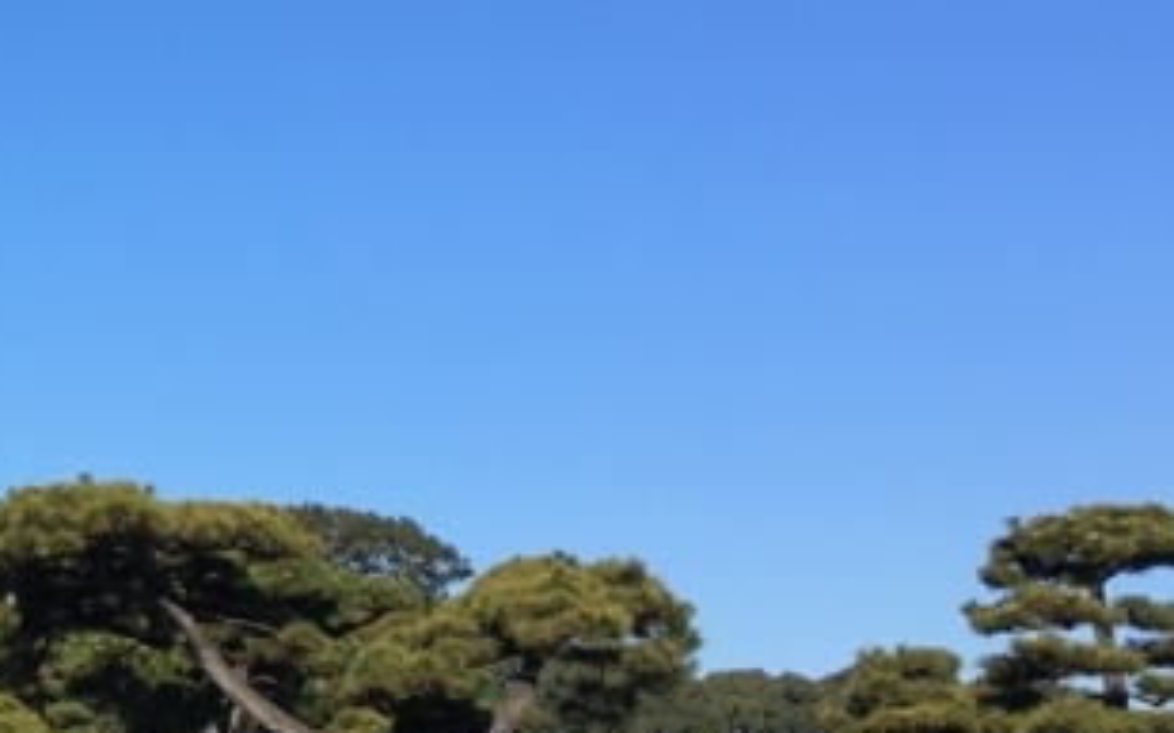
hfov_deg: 18.4
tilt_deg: +7.7
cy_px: 456
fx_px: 3263
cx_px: -513
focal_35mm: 102
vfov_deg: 12.8
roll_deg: -0.2
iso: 25
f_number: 2.2
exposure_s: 1/1570
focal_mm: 4.15
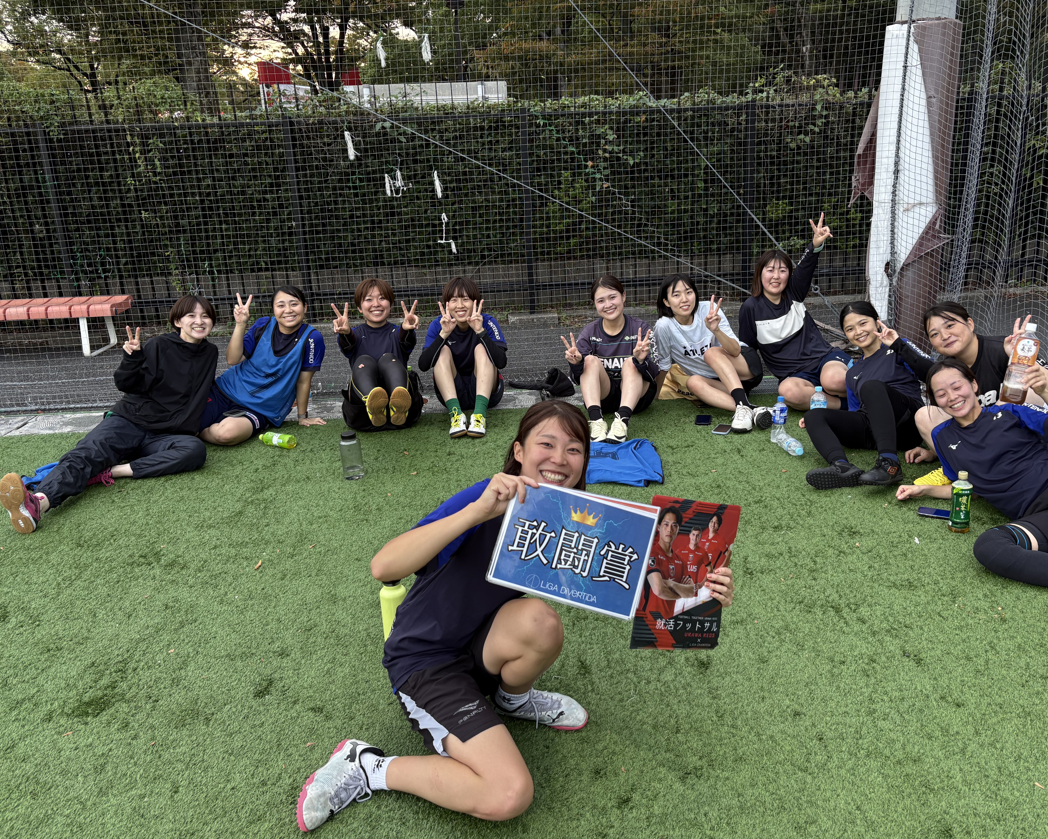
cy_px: 429
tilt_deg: -16.7
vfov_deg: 51.5
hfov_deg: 62.2
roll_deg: +2.2
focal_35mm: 28
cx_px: 558
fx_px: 869
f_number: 1.6
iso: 125
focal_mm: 5.96
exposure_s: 1/104
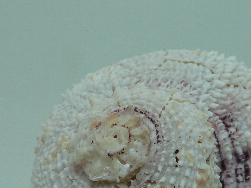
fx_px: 544
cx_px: 167
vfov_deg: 19.3
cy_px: 172
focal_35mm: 75
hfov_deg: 25.9
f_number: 2.8
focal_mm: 4.6
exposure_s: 1/60
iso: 80
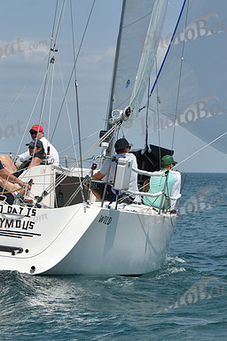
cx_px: 94
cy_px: 170
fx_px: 1658
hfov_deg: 7.8
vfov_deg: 11.8
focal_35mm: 175
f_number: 10
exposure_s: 1/1250
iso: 250
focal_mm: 116
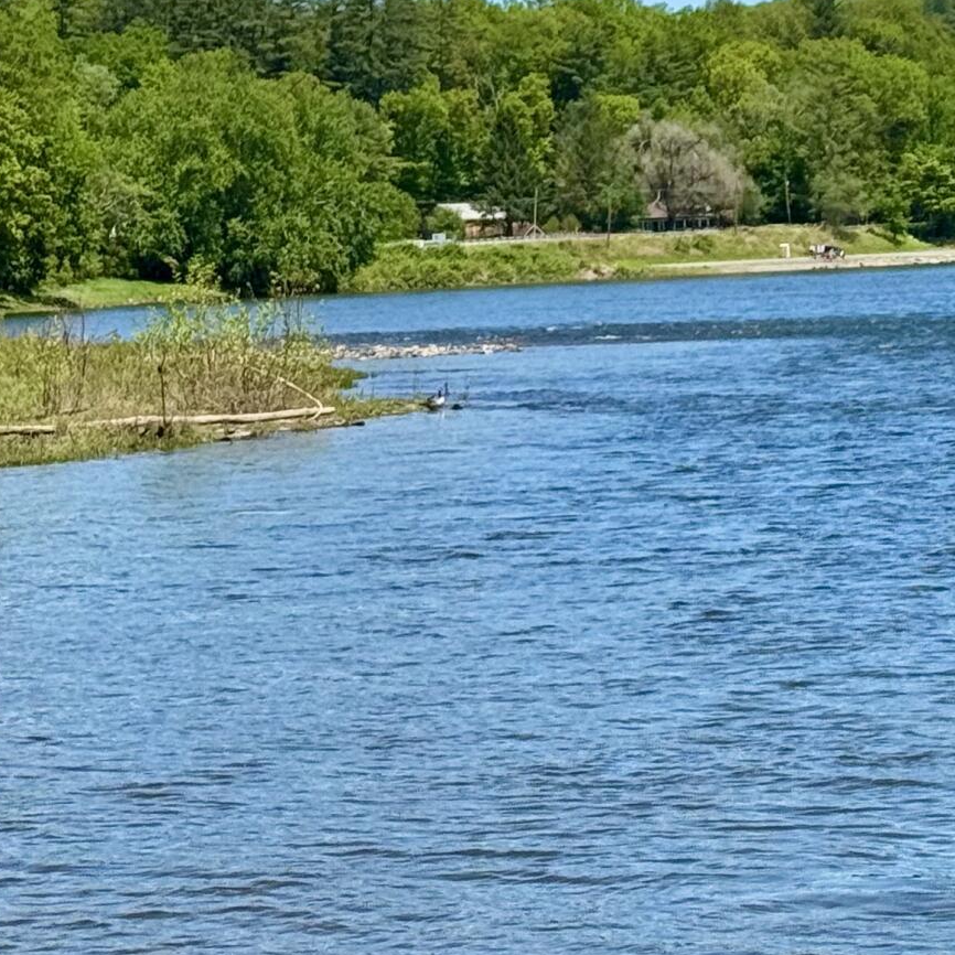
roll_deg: +2.1
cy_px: 294
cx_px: 1109
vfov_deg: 11.9
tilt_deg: -1.9
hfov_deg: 11.7
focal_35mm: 147
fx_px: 4588
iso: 64
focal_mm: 6.76
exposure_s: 1/4608
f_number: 1.78
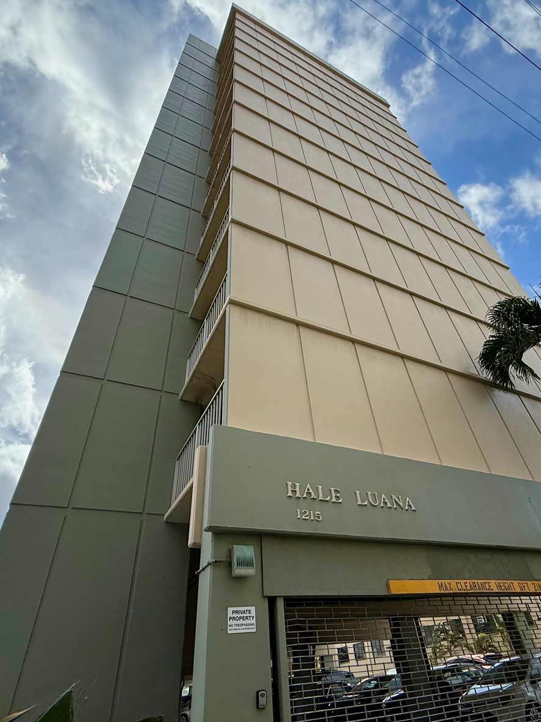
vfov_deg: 84.7
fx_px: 396
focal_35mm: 19
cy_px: 355
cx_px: 298
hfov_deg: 68.5
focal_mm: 2.22
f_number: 2.2
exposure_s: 1/1848
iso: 80
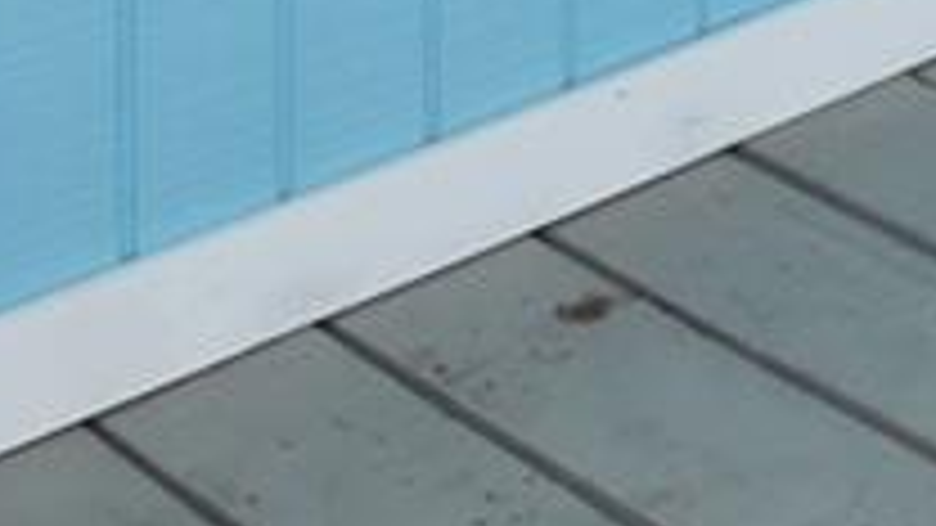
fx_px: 3003
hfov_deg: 12.1
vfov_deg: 7.7
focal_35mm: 121
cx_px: 2538
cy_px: -1376
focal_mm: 10
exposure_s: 1/80
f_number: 4.5
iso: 100
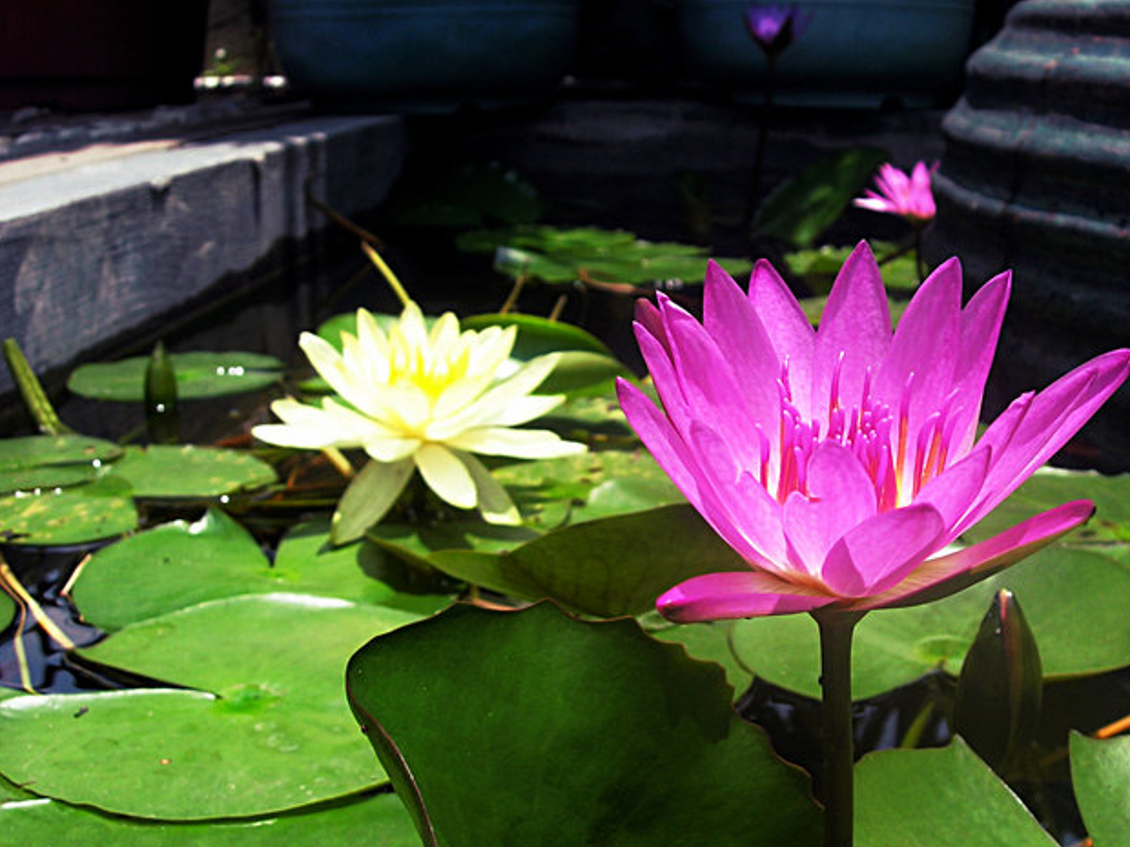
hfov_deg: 38.6
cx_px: 718
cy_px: 528
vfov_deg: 29.6
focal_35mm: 49
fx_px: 1600
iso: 64
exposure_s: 1/368
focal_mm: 7.8
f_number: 4.8
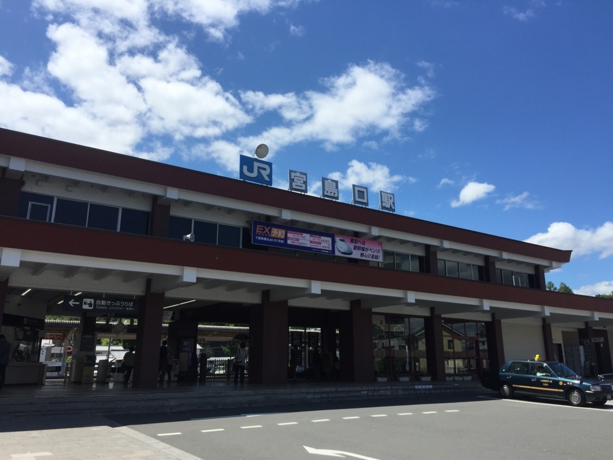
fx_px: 514
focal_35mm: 29
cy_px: 230
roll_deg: -1.4
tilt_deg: +15.9
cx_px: 306
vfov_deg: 48.2
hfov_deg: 61.7
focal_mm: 4.15
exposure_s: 1/2475
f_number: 2.2
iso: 32
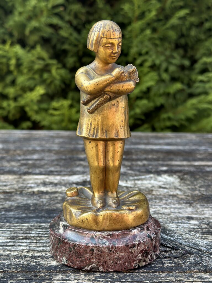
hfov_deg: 30.3
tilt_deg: -7.7
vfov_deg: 39.7
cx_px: 106
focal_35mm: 48
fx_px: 392
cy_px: 142
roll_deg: -0.5
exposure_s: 1/262
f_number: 1.78
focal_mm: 6.86
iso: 80
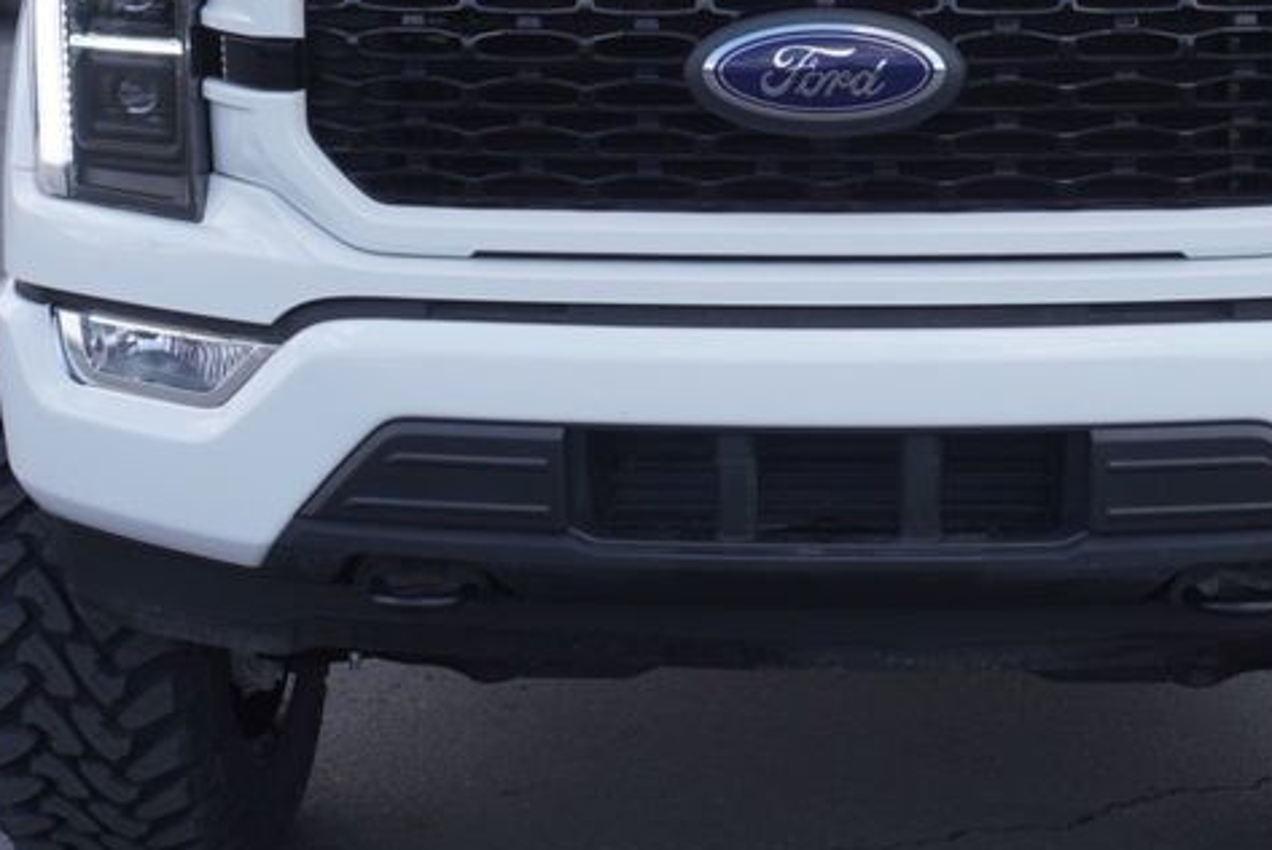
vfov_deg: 17.4
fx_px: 2758
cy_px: 191
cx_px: 831
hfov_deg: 25.9
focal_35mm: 78
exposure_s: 1/160
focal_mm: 24
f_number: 7.1
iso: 100
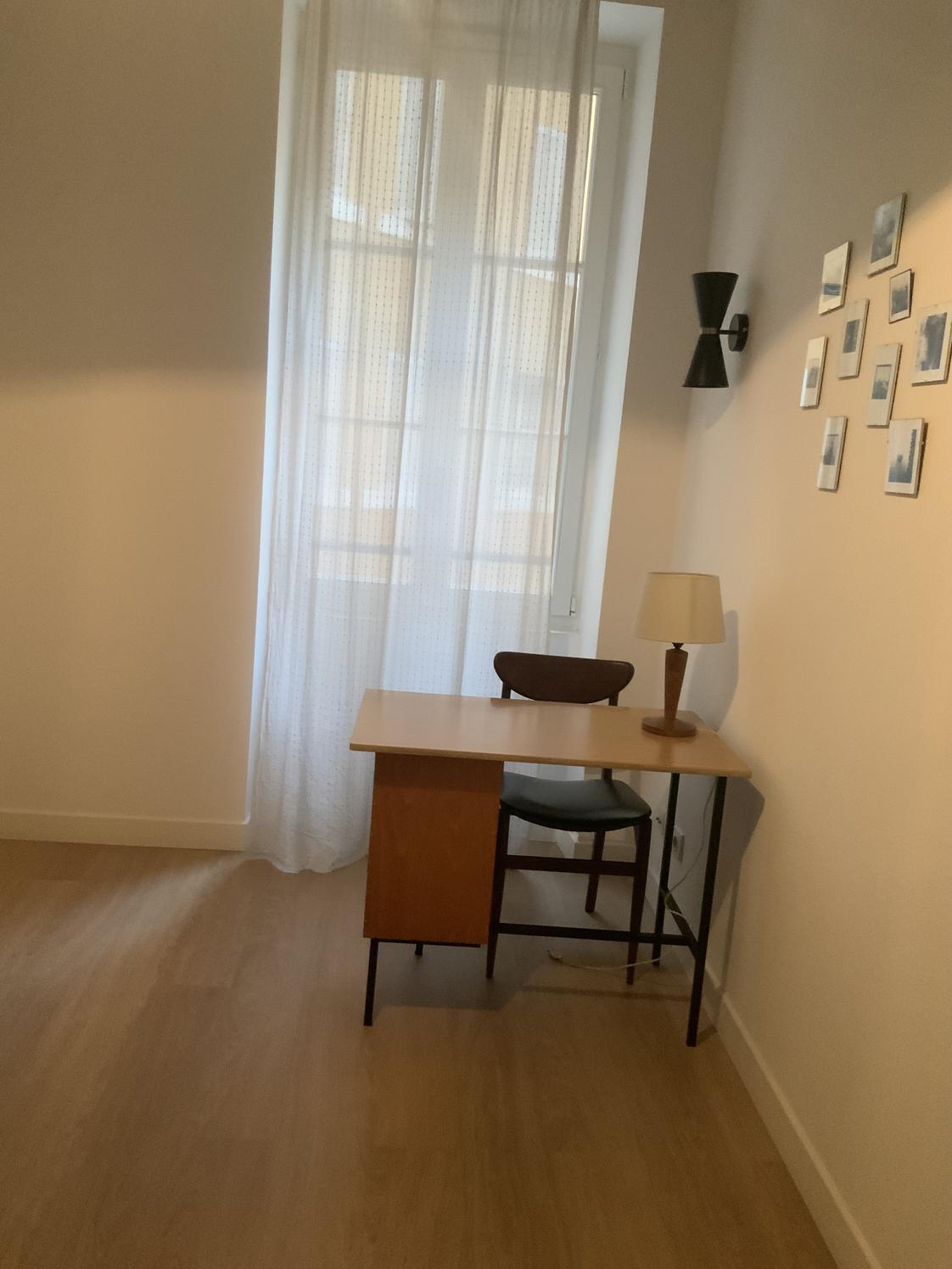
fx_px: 1063
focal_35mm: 29
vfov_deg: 61.7
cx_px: 476
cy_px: 634
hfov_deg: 48.2
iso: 320
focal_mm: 3
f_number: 1.8
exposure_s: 1/33
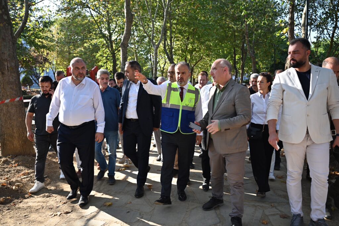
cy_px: 113
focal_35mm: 29
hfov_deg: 63.7
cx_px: 170
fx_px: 273
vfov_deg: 45.0
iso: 125
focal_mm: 29
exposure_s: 1/320
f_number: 3.5
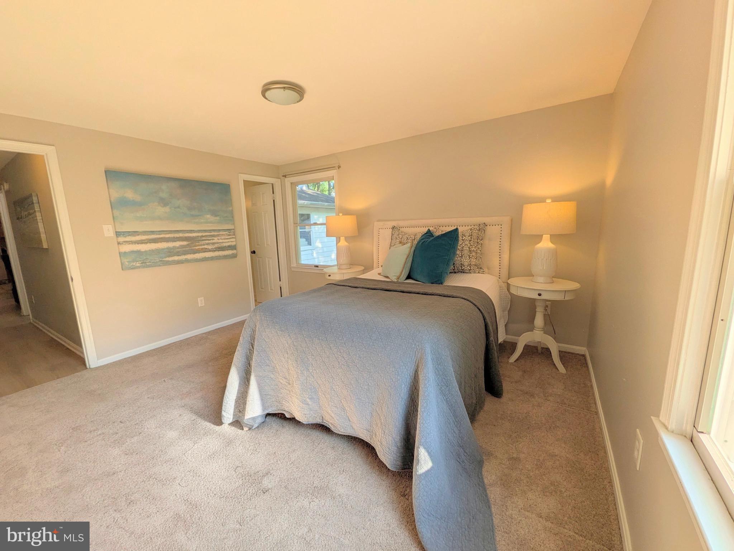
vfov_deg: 85.7
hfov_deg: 102.1
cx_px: 367
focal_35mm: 14
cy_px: 276
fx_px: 297
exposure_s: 1/547
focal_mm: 1.85
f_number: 2.2
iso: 32
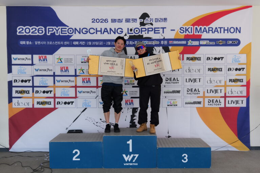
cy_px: 86
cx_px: 130
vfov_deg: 42.3
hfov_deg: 60.3
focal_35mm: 31
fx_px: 224
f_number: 4.2
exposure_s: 1/320
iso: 400
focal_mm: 31
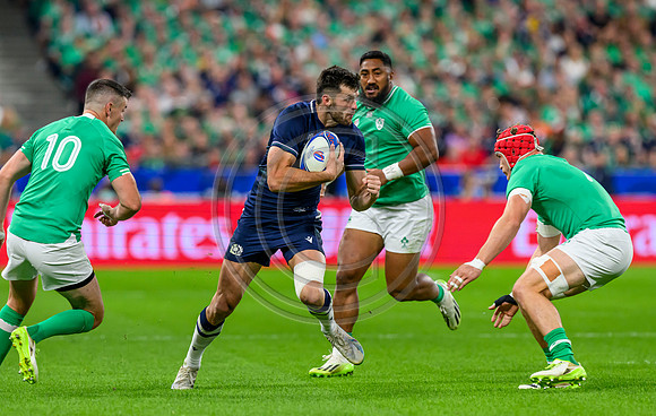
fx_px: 9627
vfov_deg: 2.5
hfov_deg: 3.9
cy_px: 271
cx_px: 252
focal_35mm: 536
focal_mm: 400
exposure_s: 1/2000
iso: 3200
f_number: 4
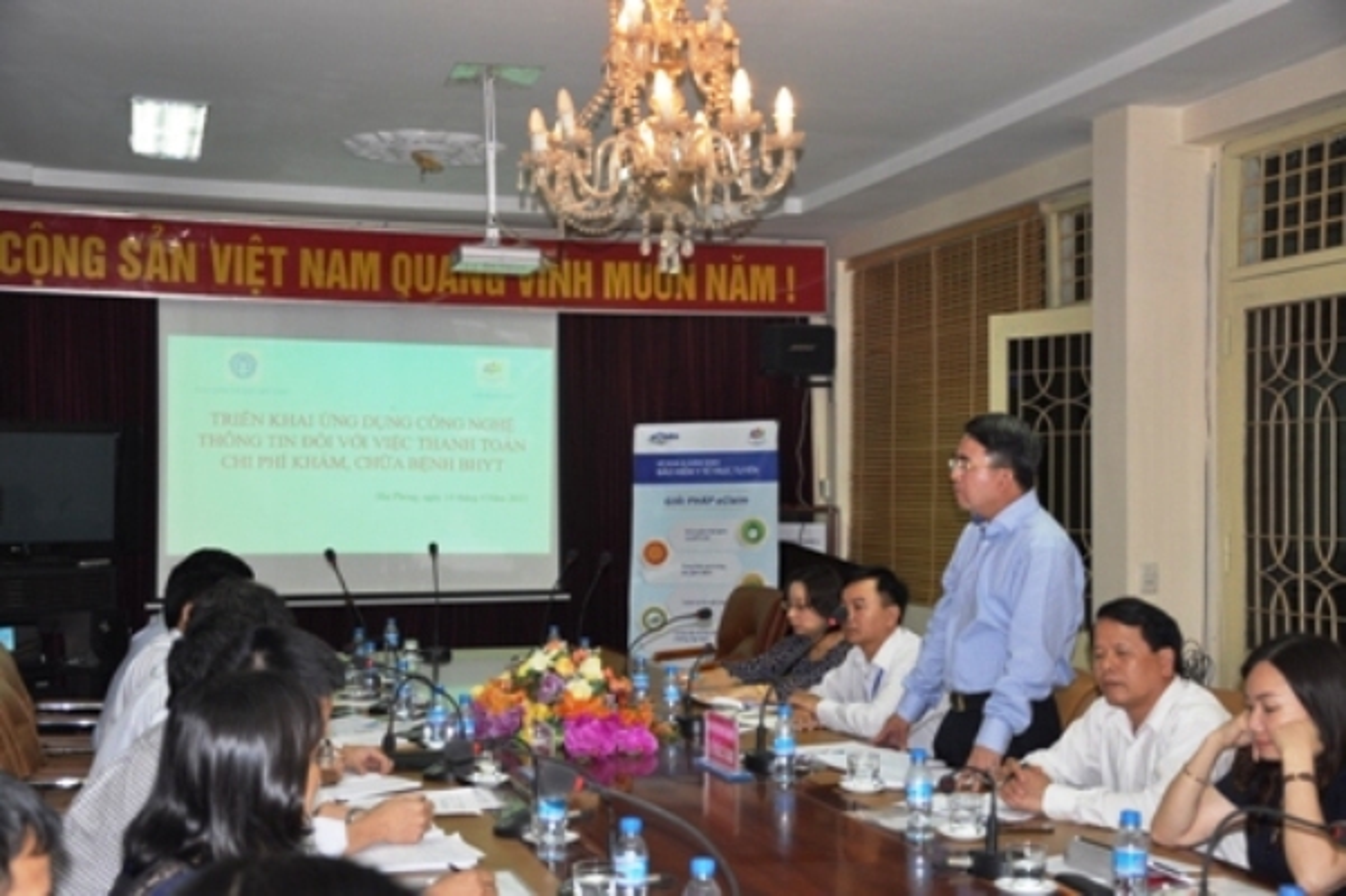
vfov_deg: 28.0
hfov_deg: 41.1
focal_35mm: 48
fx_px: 1794
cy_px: 448
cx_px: 673
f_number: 4.2
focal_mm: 32
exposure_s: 1/60
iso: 500
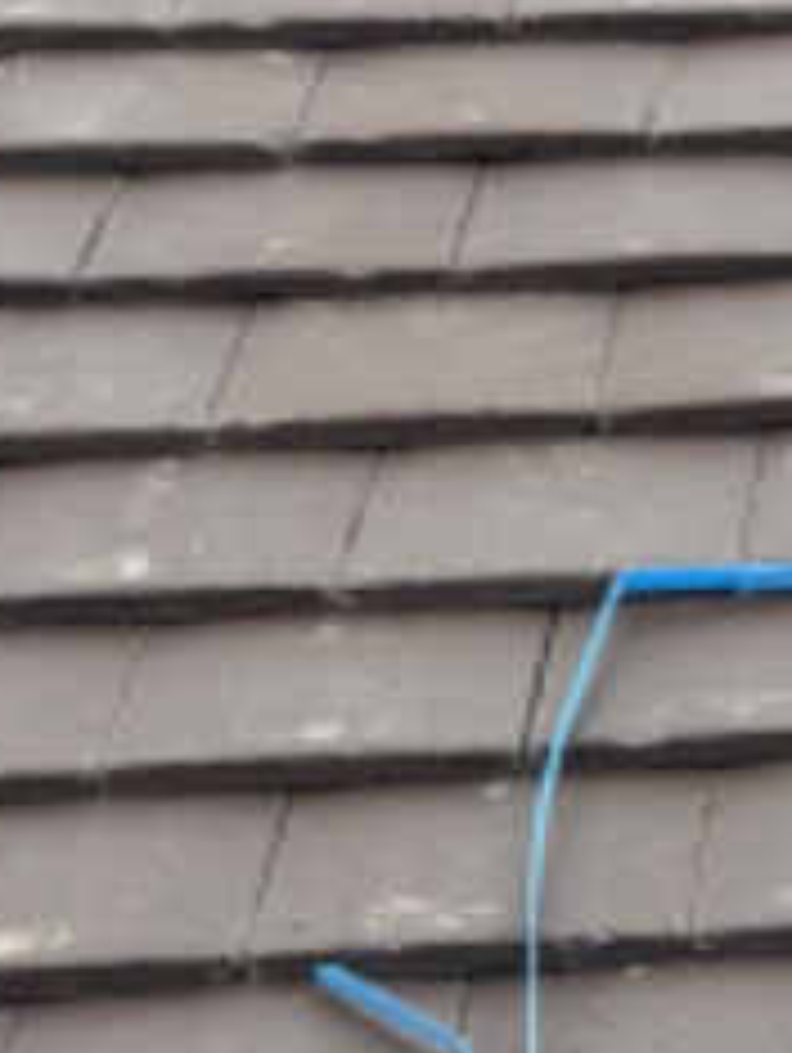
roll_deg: +1.4
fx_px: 3745
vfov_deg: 15.3
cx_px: 1742
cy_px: -274
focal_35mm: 123
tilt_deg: +7.5
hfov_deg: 10.7
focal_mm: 6.76
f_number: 1.78
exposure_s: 1/379
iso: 80
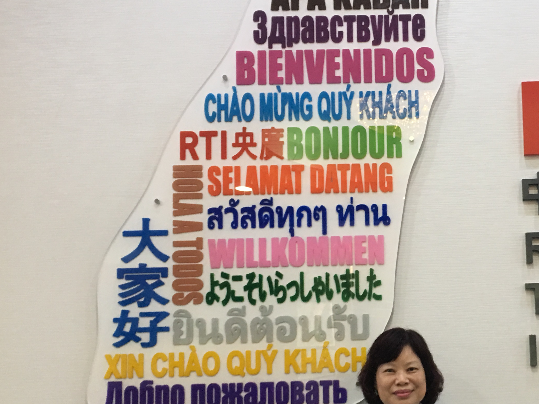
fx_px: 872
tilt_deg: +6.7
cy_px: 298
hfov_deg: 33.0
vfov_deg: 25.8
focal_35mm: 56
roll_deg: +1.0
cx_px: 456
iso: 50
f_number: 2.2
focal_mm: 4.15
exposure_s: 1/15
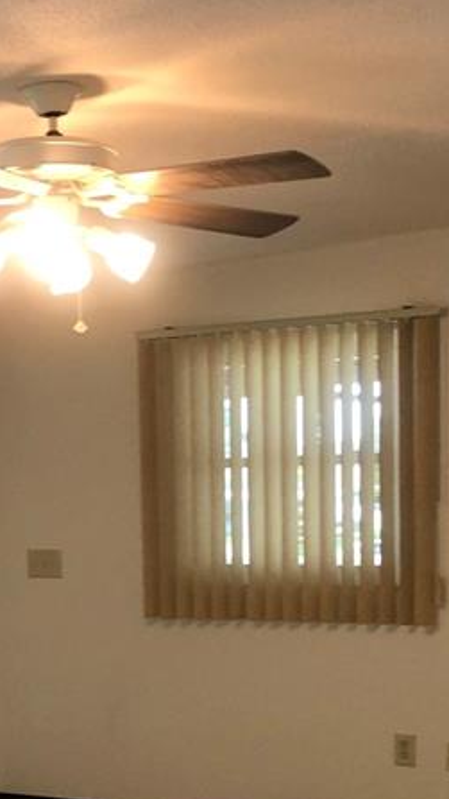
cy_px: 625
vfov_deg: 29.5
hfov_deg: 17.1
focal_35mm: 70
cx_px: 111
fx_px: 1481
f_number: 1.8
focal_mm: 3.99
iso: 40
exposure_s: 1/17
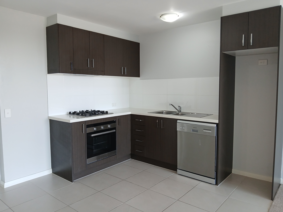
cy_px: 106
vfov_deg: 53.1
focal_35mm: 26
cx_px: 142
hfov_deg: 67.3
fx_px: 213
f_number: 1.8
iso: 125
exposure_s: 1/50
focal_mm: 3.98
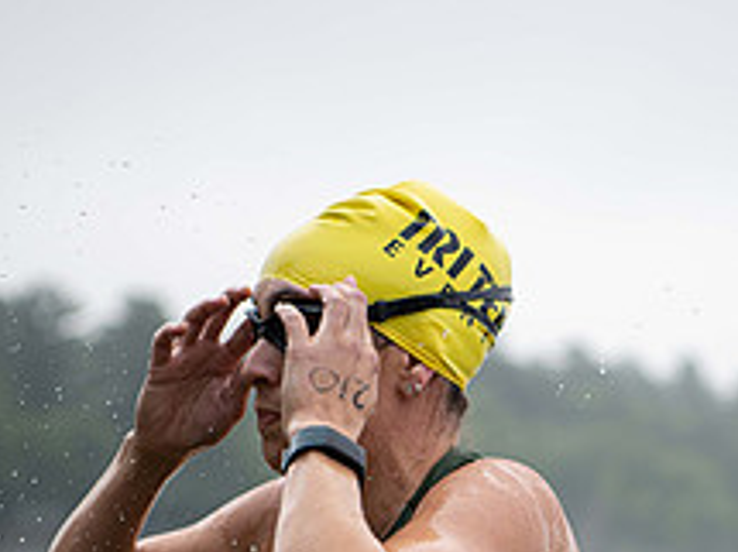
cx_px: 546
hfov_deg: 10.8
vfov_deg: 8.1
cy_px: 567
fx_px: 3878
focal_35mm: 182
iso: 320
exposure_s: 1/800
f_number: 3.2
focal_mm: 70
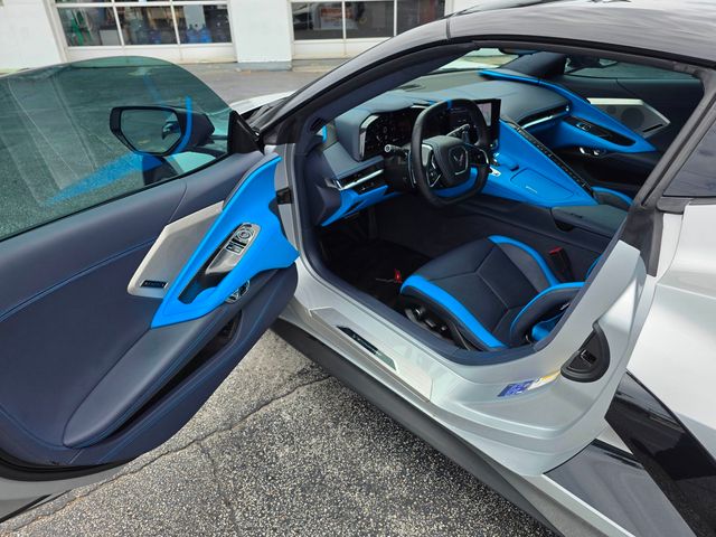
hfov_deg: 73.9
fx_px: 476
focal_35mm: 23
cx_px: 358
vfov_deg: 58.9
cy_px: 268
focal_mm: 6.3
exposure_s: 1/2565
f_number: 1.7
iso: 80
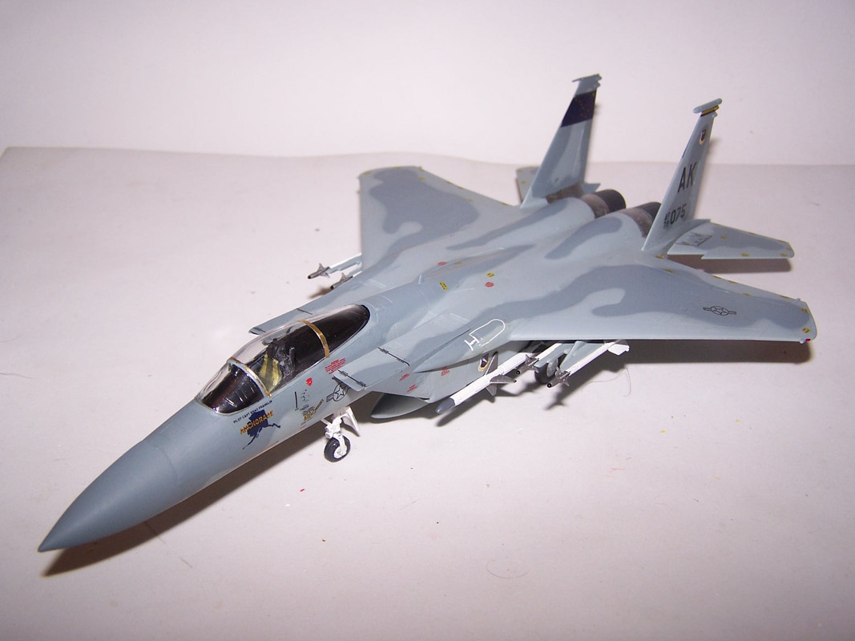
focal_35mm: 38
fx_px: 938
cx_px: 428
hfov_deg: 49.0
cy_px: 320
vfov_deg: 37.7
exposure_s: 1/60
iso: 80
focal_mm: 6.3
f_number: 2.8
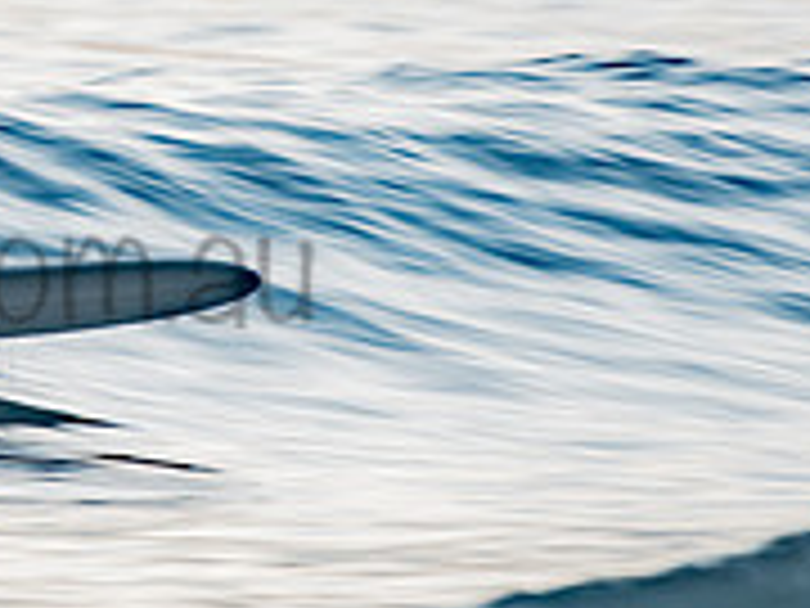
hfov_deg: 1.0
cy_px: 86
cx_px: -319
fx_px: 44693
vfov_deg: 0.8
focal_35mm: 1910
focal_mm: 500
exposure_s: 1/40
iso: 64
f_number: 6.3
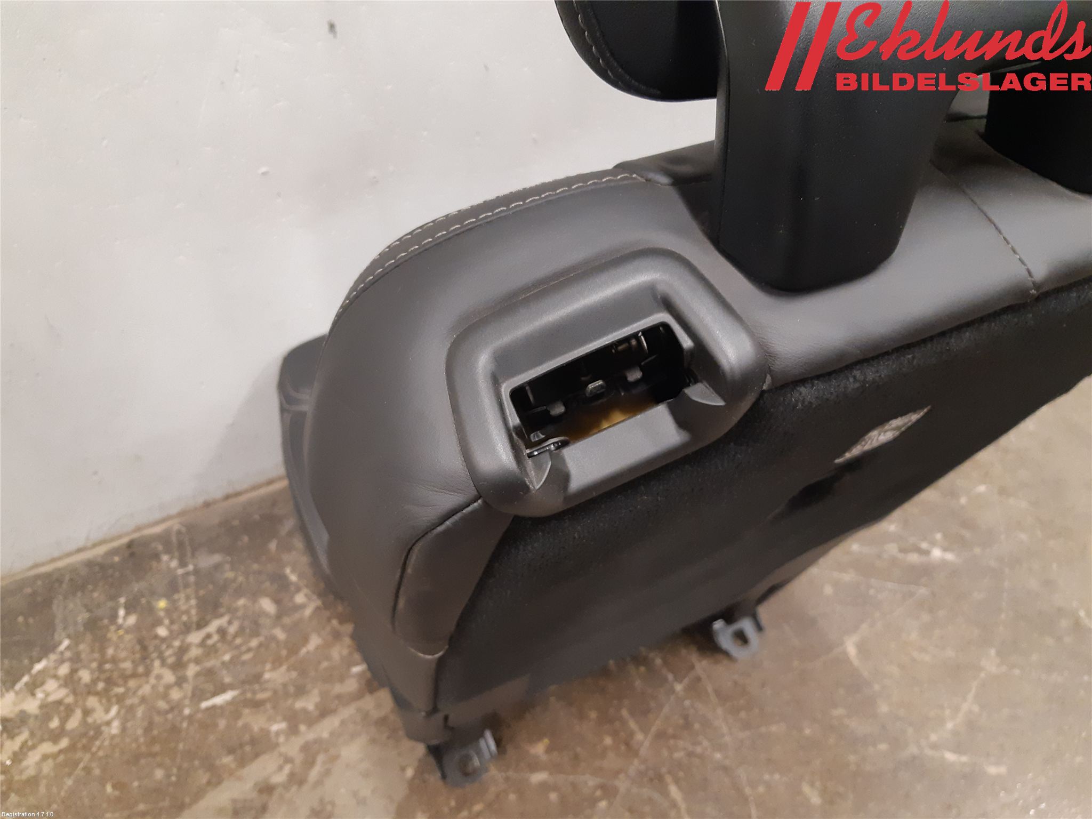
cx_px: 546
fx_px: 820
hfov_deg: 67.3
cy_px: 410
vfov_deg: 53.1
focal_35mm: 26
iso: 250
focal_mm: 3.93
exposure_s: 1/33
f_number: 1.7
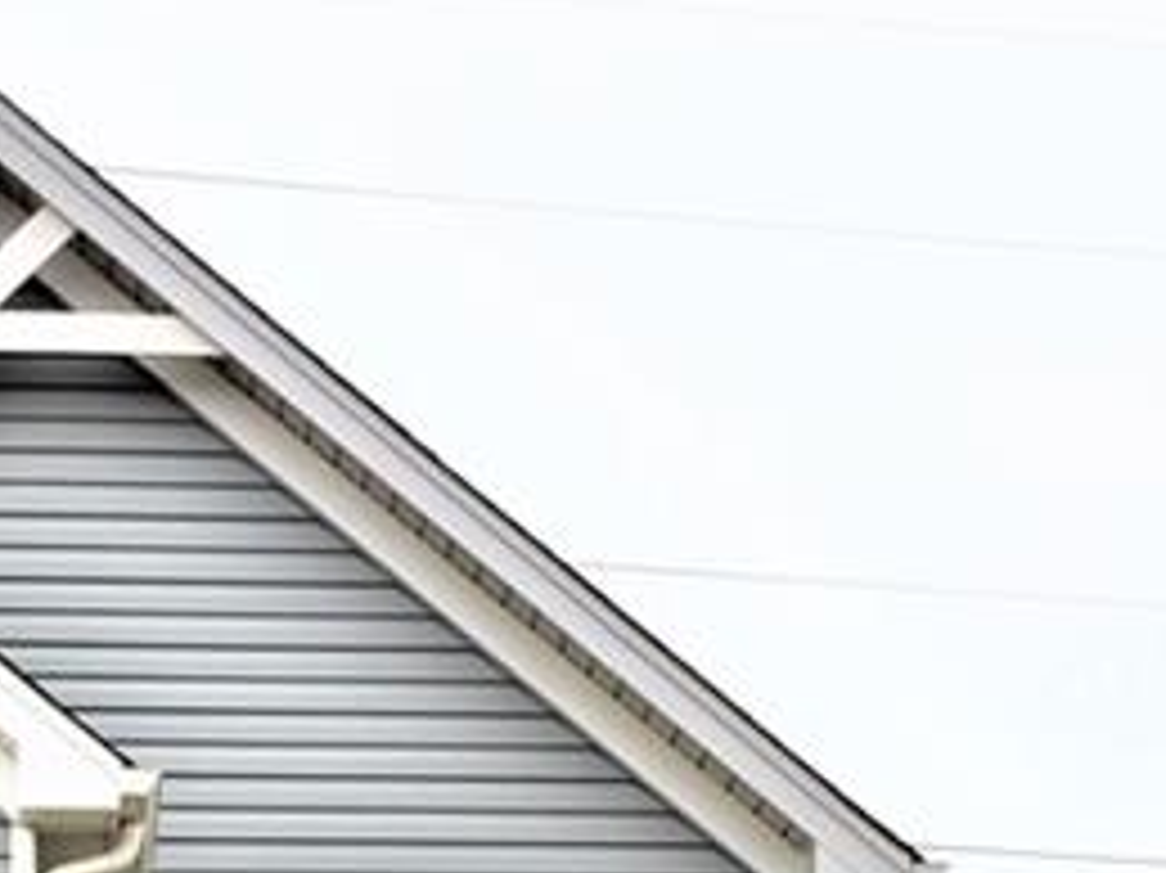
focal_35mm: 171
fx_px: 5757
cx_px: 608
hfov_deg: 11.6
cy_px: 1438
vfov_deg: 8.4
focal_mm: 30
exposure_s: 1/500
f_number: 8
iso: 180
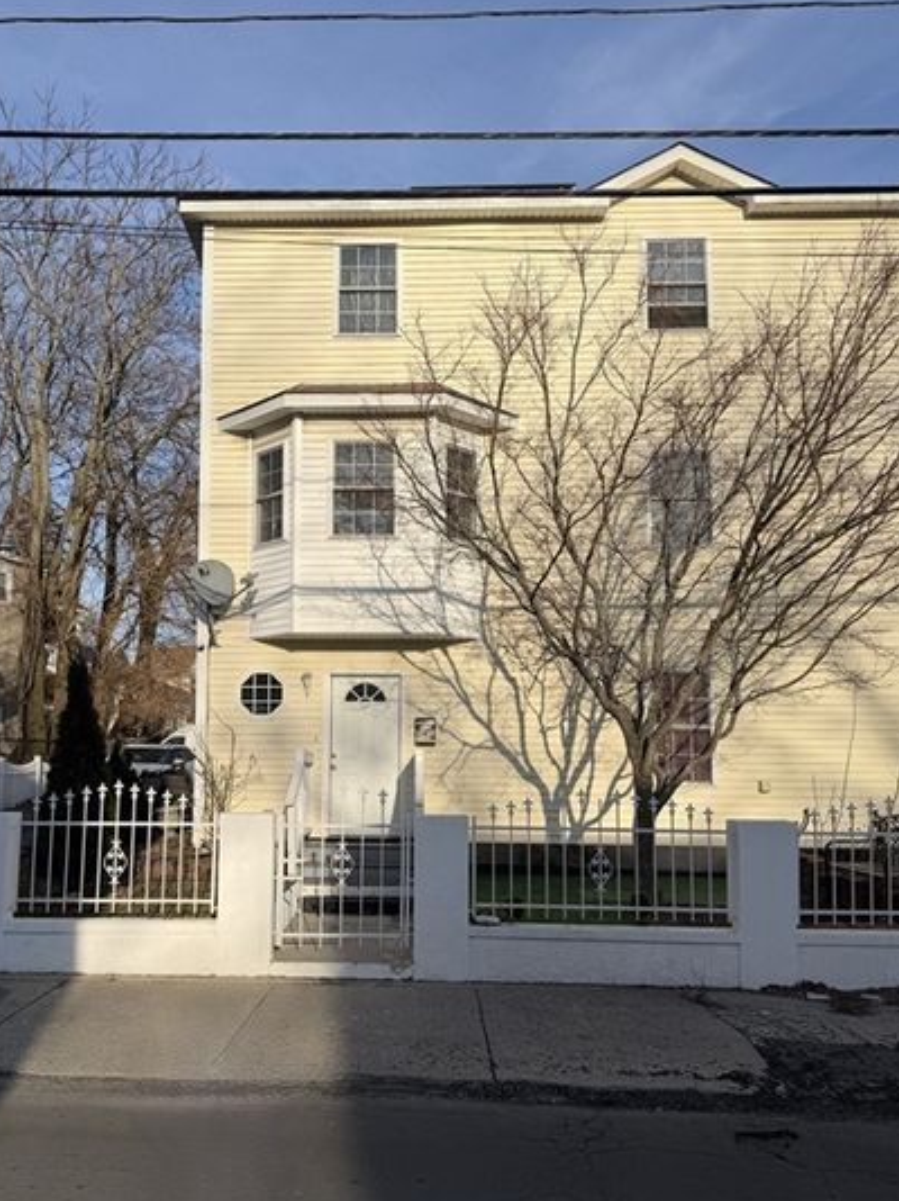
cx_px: 362
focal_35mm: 30
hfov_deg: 46.5
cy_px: 680
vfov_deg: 59.8
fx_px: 1040
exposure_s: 1/5714
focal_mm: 6.76
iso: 80
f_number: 1.78
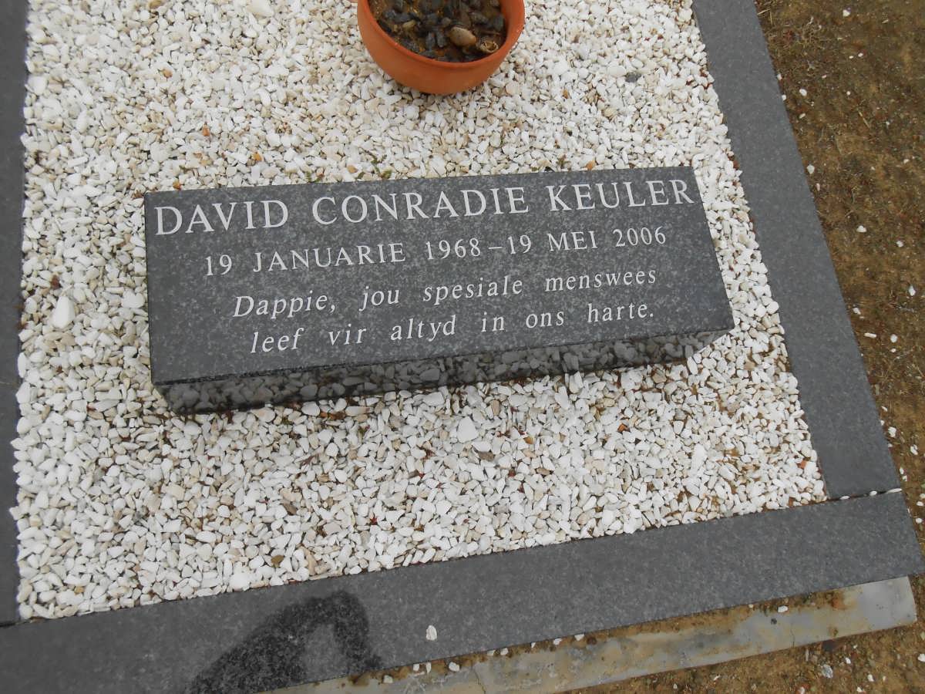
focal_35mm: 30
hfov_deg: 60.0
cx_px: 462
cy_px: 347
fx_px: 802
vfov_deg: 46.8
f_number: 3.8
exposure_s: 1/250
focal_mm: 5.3
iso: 200
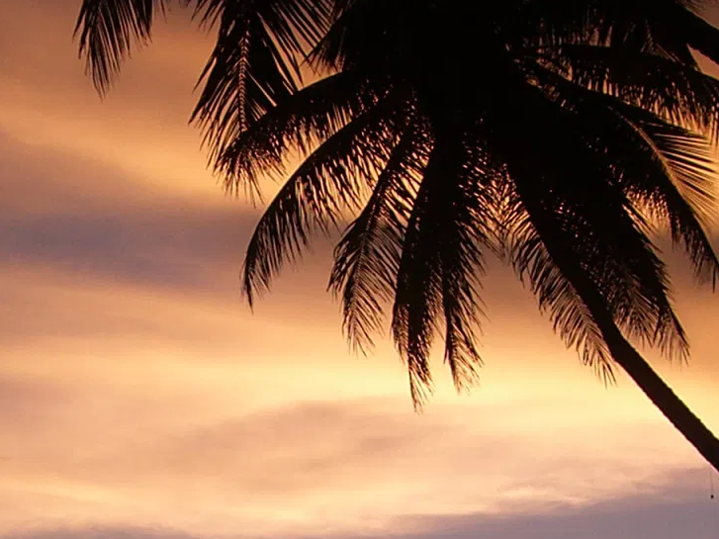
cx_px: 303
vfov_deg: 13.5
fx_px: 2222
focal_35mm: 107
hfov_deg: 18.4
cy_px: 629
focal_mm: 6.2
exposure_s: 1/500
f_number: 4.3
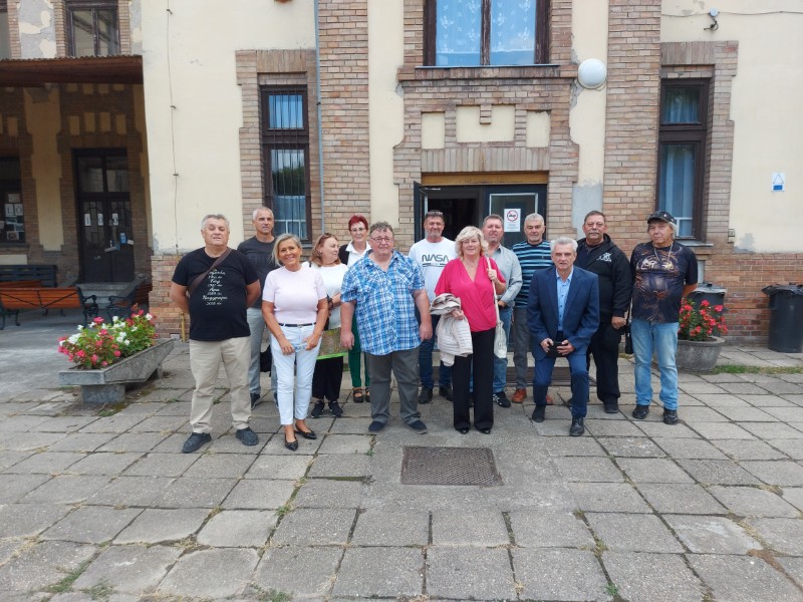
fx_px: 557
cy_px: 301
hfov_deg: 71.6
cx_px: 402
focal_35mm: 24
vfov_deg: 56.8
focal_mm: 5.23
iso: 32
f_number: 1.8
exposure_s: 1/140
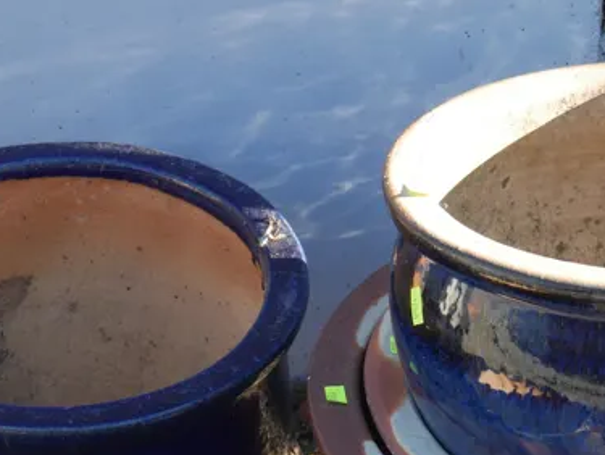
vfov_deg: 10.3
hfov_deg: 13.9
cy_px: 569
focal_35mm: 142
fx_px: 2484
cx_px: 403
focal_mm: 26
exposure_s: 1/100
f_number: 5.3
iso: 200
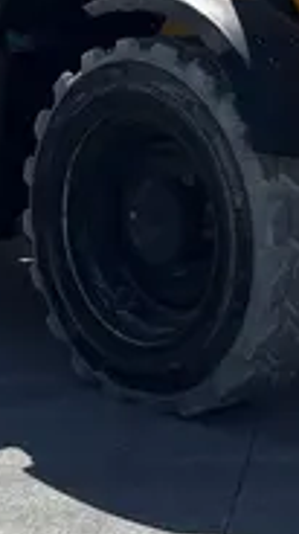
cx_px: 148
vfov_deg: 18.5
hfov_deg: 10.7
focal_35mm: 113
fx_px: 1599
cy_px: 7
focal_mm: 5.96
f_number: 1.6
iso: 50
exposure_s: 1/8850
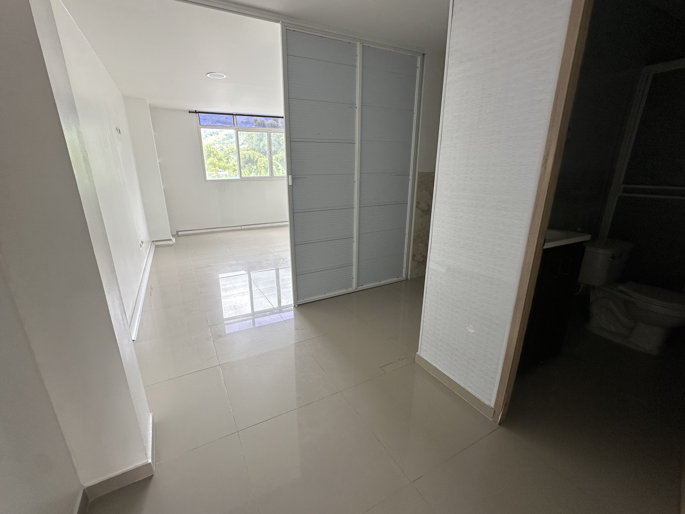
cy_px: 259
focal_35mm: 15
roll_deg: +0.2
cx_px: 326
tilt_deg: -16.6
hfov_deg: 98.1
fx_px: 297
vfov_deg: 81.7
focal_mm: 2.22
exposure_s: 1/120
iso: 100
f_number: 2.2
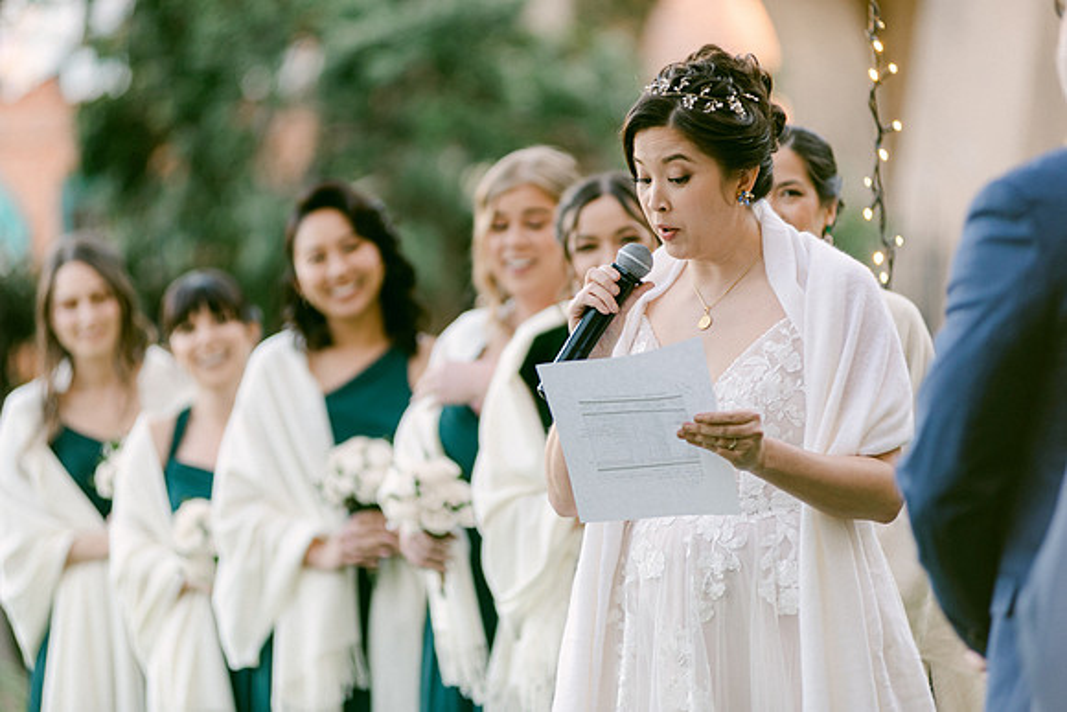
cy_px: 356
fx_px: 5929
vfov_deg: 6.9
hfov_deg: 10.3
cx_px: 534
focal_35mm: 200
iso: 360
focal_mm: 200
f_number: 2.8
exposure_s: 1/125
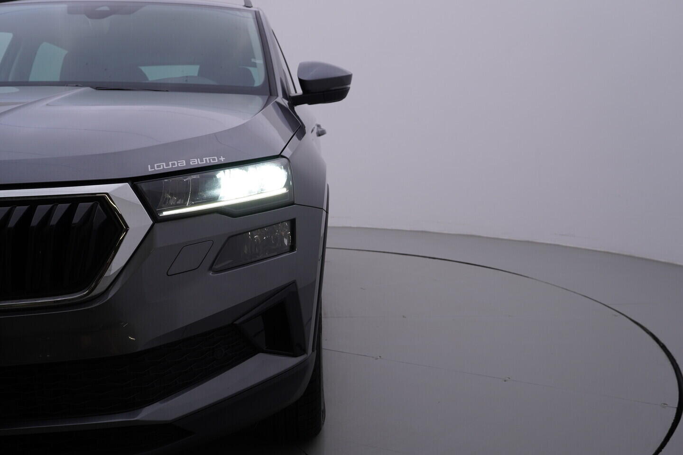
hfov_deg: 53.1
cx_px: 342
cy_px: 228
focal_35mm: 36
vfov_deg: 36.9
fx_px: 683
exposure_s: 1/125
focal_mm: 24
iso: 125
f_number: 5
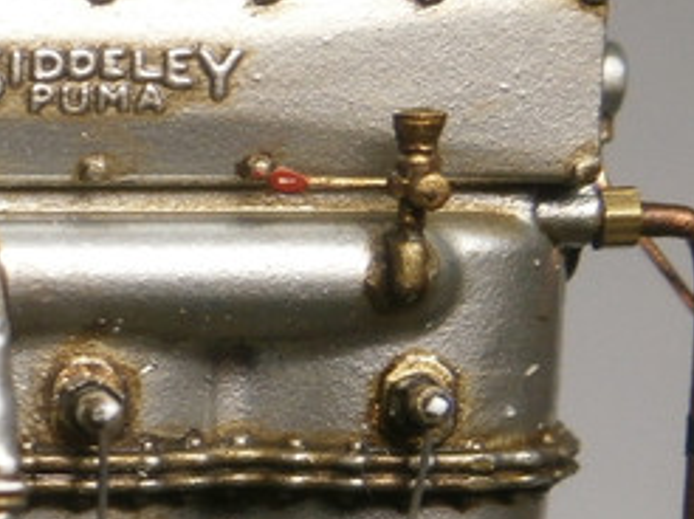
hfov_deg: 9.3
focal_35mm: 204
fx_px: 4086
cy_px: 872
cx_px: -537
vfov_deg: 7.1
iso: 125
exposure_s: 1/80
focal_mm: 8.3
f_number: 3.4
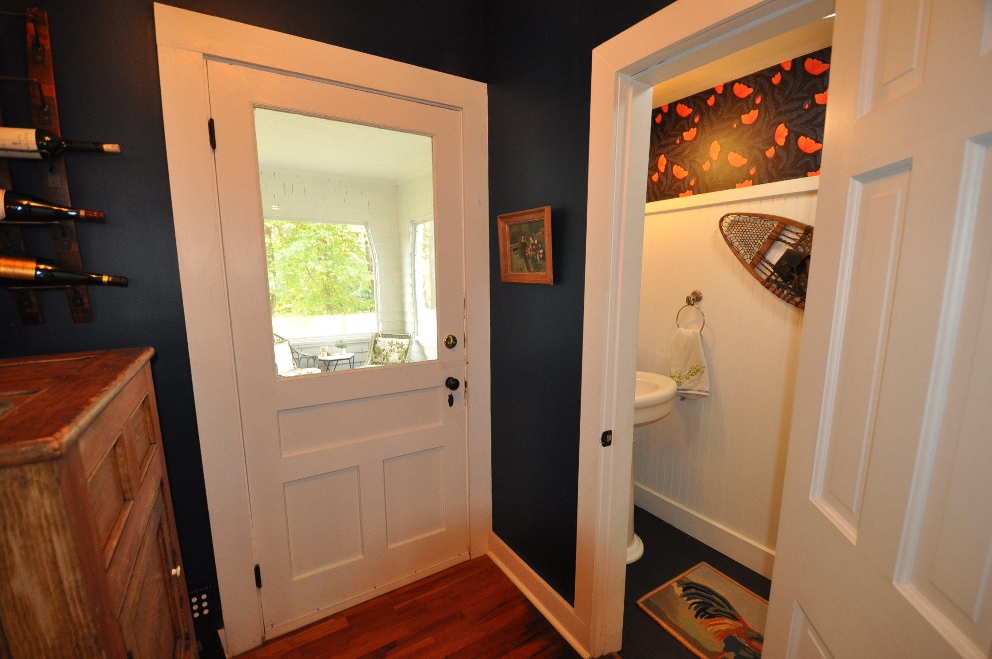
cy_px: 330
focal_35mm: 15
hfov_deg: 100.5
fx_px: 413
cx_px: 496
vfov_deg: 77.2
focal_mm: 10
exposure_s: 1/60
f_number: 3.5
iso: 800
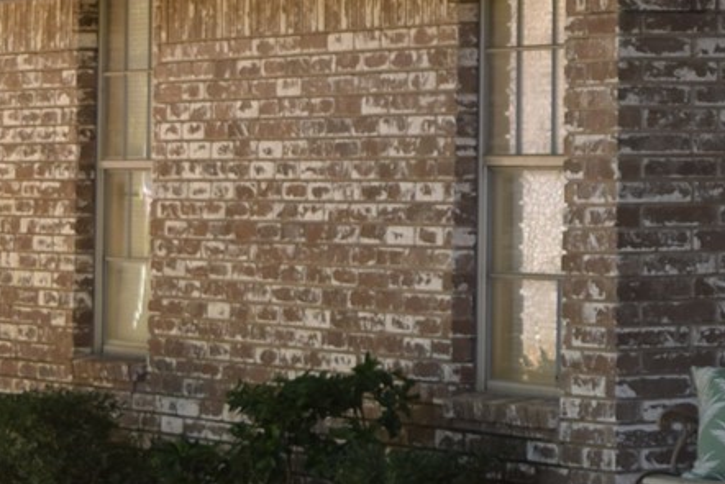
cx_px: 1662
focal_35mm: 221
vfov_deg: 6.2
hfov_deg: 8.6
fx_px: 4452
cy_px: -96
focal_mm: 32
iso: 100
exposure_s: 1/60
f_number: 8
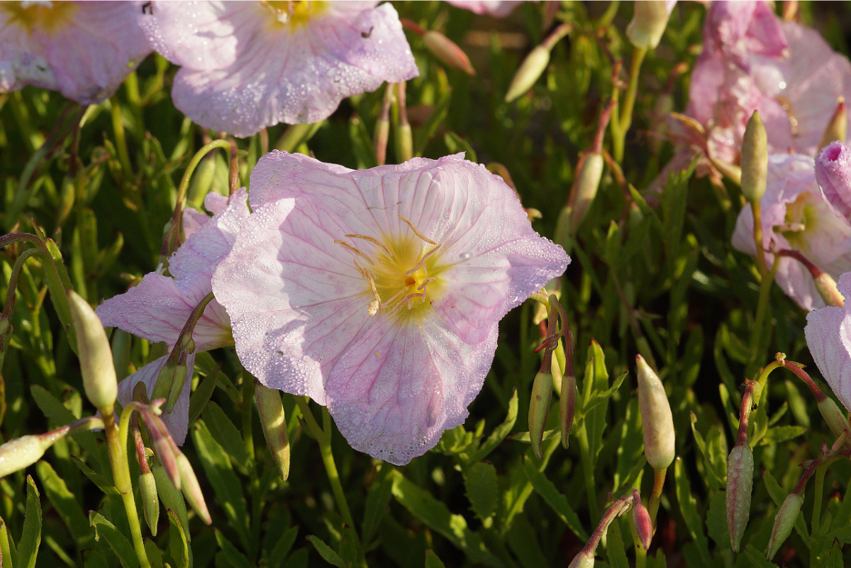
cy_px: 284
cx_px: 426
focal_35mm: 150
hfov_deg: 13.7
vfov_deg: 9.1
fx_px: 3546
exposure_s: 1/160
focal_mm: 100
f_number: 10
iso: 400
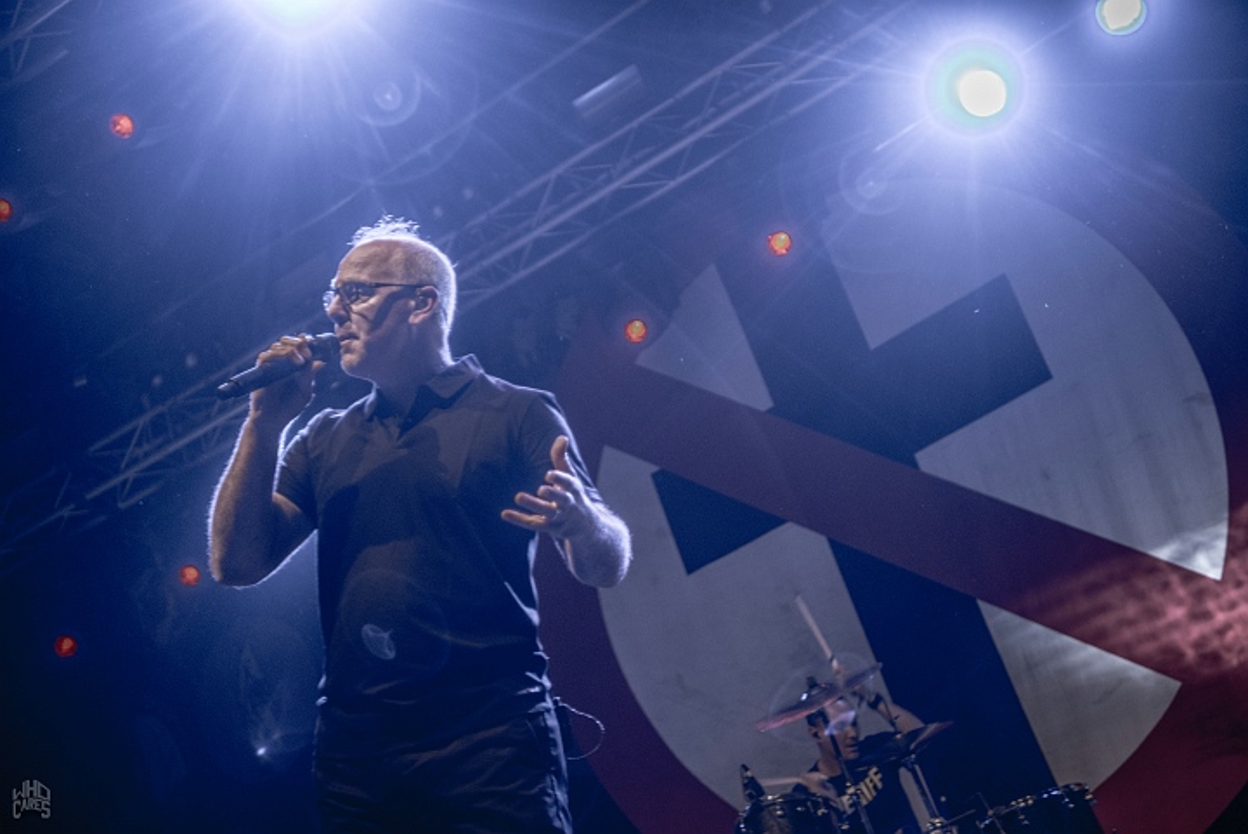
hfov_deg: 36.2
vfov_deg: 24.7
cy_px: 417
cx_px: 624
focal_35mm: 55
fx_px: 1908
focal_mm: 55
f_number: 2.8
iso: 800
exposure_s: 1/100
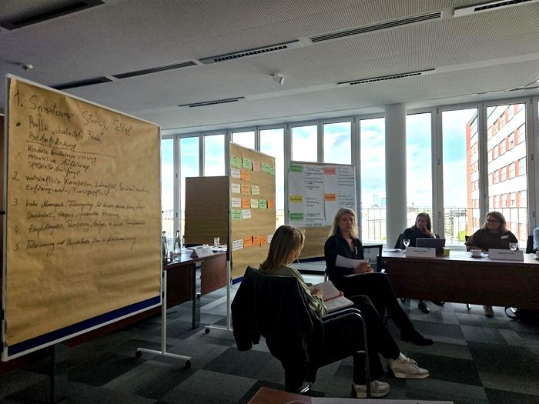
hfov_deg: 73.9
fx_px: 358
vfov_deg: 58.9
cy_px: 202
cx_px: 270
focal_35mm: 23
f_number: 1.8
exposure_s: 1/359
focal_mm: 5.4
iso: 64
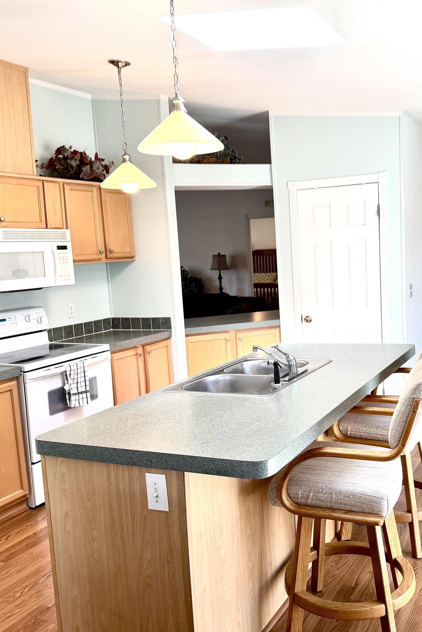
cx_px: 286
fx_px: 598
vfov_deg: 55.8
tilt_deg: -6.1
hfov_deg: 38.4
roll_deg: +3.0
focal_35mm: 34
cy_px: 314
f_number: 1.78
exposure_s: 1/193
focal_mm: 6.76
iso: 125
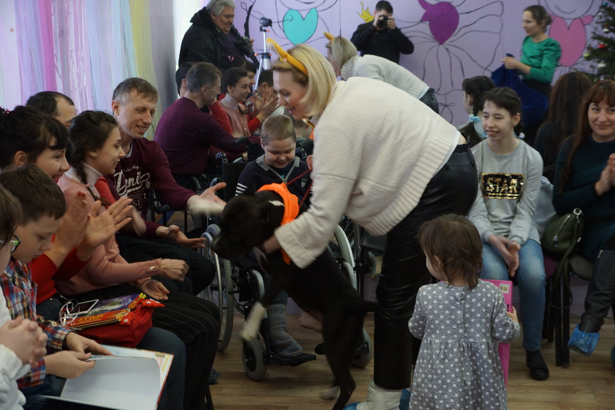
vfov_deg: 25.8
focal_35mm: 52
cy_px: 205
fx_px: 897
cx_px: 308
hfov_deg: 37.9
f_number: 5.6
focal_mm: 35
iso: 800
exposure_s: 1/30
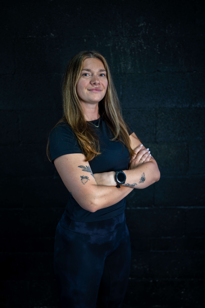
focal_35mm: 35
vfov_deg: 54.4
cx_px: 102
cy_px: 154
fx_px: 299
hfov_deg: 37.9
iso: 200
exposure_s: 1/125
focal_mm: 35
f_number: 1.4
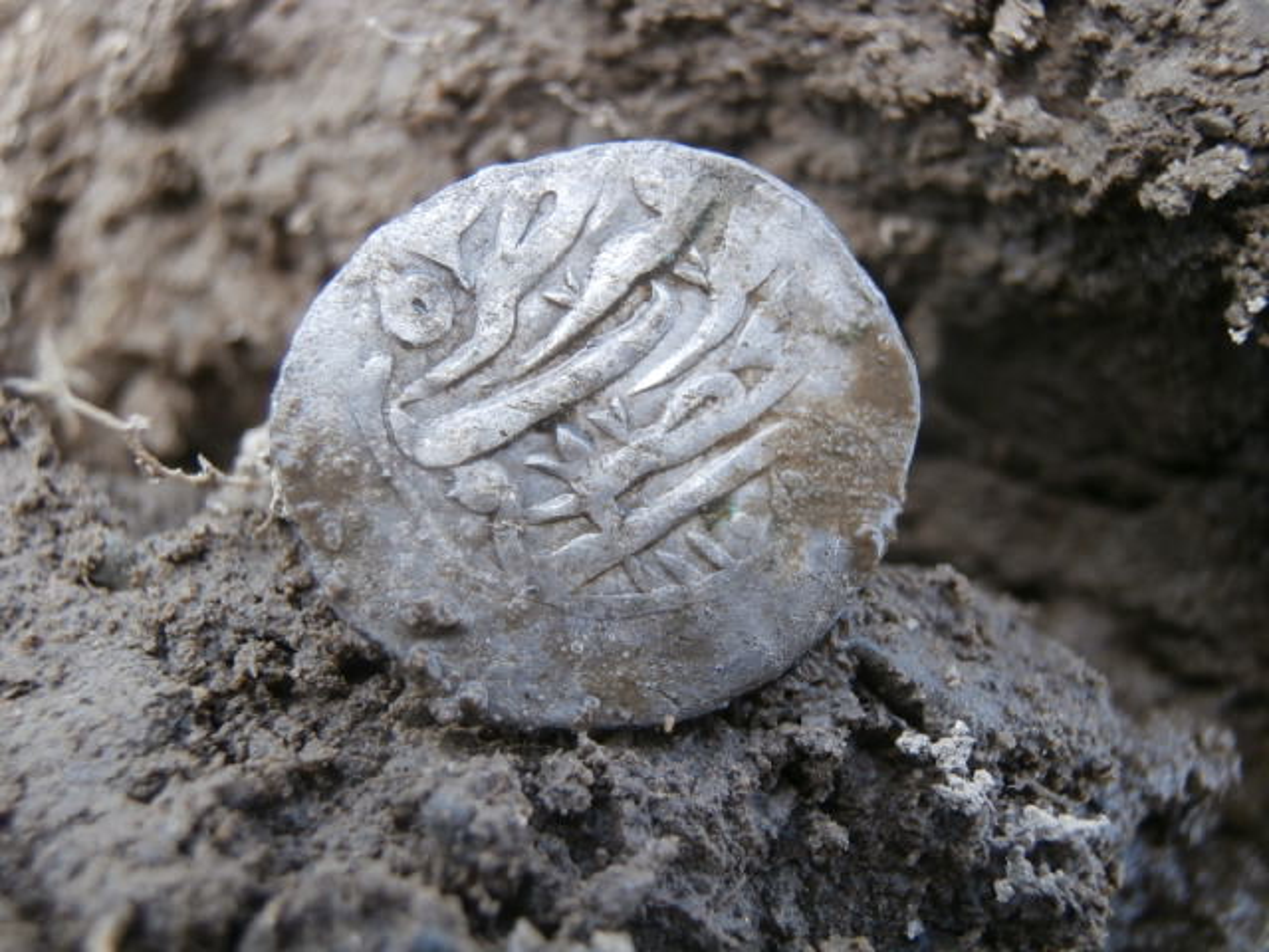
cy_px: 476
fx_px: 1393
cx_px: 634
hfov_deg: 49.0
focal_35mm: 38
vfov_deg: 37.7
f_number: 3.9
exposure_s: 1/60
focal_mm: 6.67
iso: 100
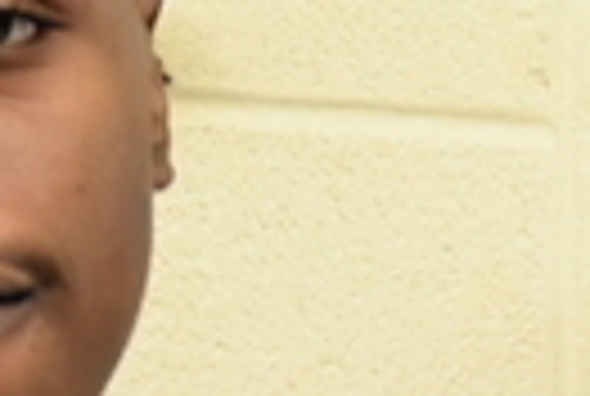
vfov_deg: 7.2
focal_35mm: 187
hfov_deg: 8.8
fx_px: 3072
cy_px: 738
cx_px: 1824
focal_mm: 24
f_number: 4
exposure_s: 1/125
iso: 1250
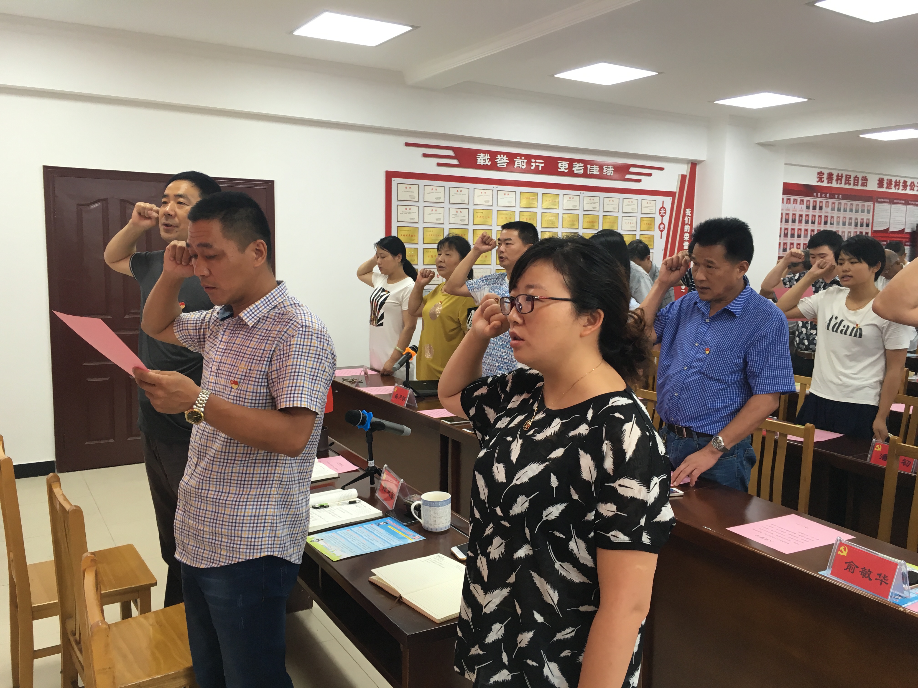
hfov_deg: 61.7
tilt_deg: -7.1
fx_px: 769
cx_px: 459
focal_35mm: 29
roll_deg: -1.9
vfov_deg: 48.2
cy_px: 344
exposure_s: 1/33
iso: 25
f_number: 2.2
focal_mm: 4.15
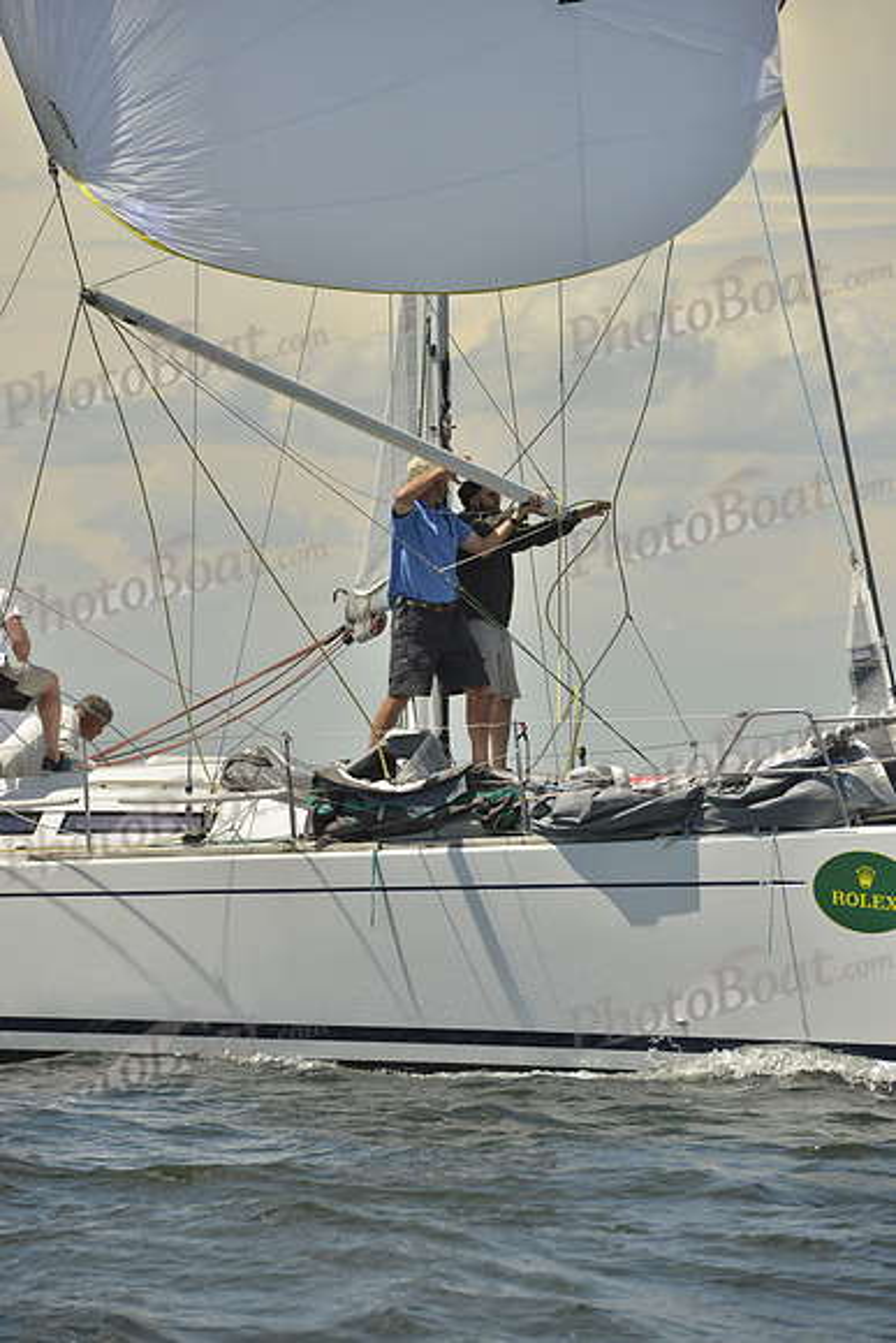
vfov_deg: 10.3
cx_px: 448
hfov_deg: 6.9
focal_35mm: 200
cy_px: 672
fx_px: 7462
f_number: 8
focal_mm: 200
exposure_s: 1/1600
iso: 280
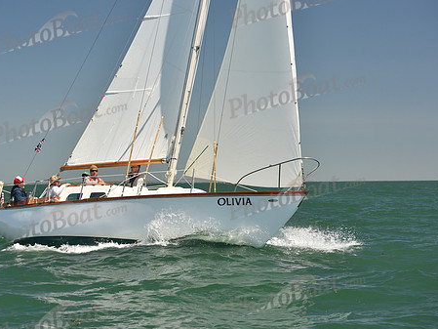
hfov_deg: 22.5
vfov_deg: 17.0
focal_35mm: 87
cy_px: 158
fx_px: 1101
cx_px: 179
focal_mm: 70
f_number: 4.5
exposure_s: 1/800
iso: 250
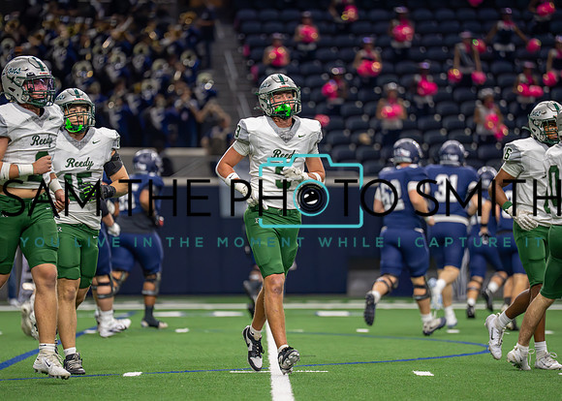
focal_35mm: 217
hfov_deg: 9.3
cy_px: 200
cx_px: 282
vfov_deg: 6.6
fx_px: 3470
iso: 5000
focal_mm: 200
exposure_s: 1/1600
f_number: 2.8
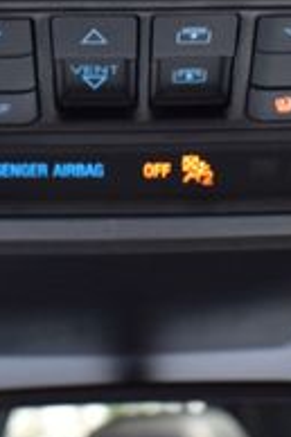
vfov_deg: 17.0
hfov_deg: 11.5
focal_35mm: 119
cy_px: 68
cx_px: 174
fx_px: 1445
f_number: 6.3
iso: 720
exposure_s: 1/15
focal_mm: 24
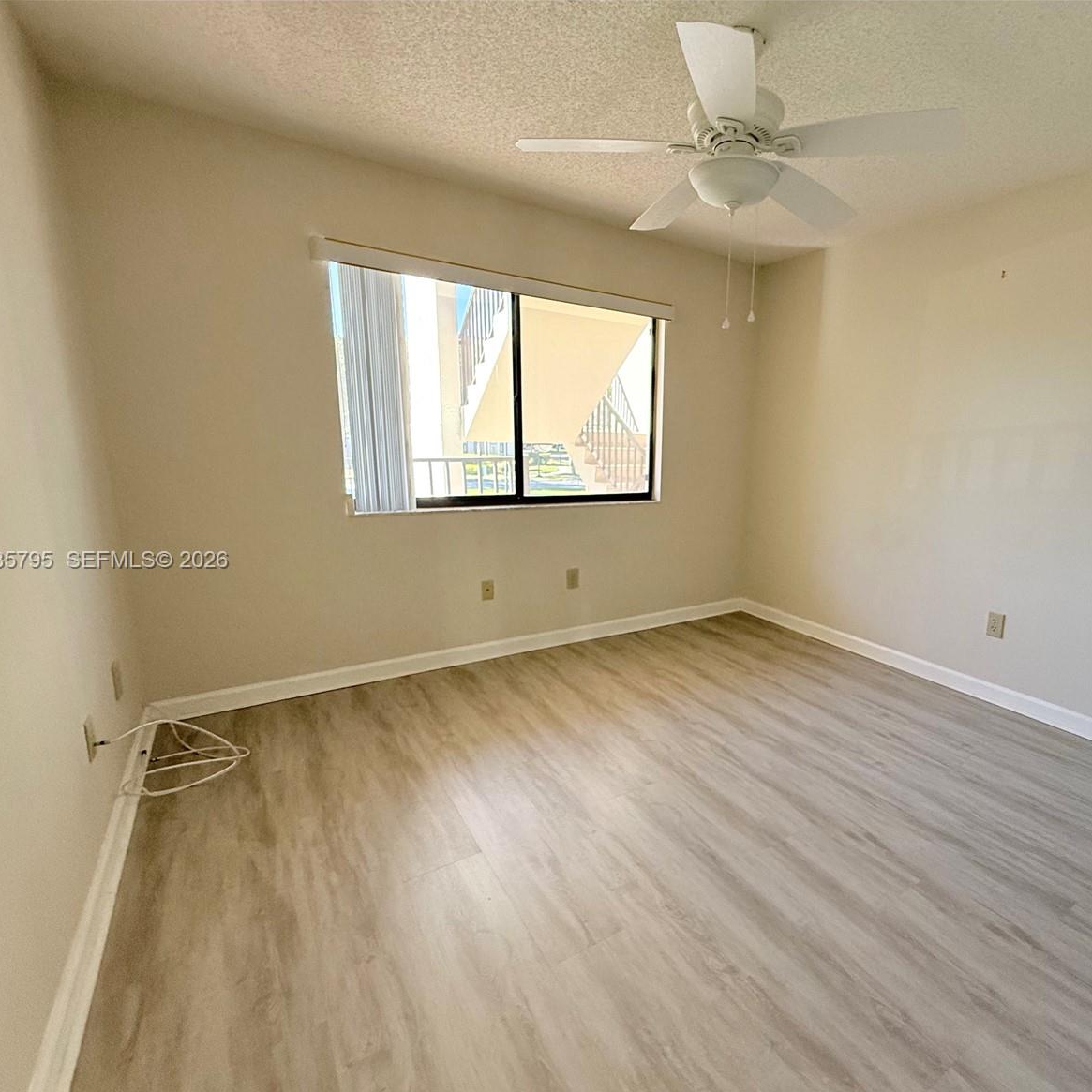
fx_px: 607
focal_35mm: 17
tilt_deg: -10.8
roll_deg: -2.0
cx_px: 686
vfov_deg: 83.9
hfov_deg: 82.3
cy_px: 561
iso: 320
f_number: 2.2
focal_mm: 2.22
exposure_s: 1/99
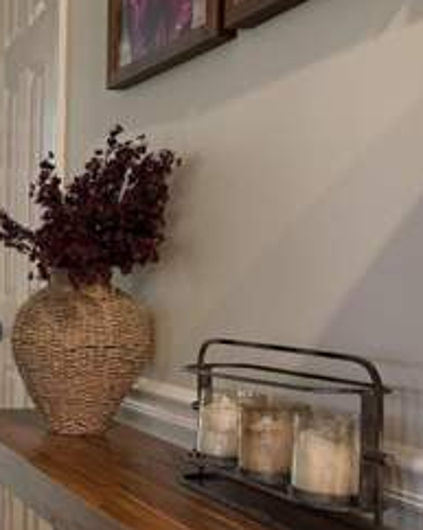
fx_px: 972
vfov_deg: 30.3
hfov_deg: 22.9
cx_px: -55
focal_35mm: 62
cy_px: 344
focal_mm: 6.76
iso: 640
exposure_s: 1/40
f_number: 1.78
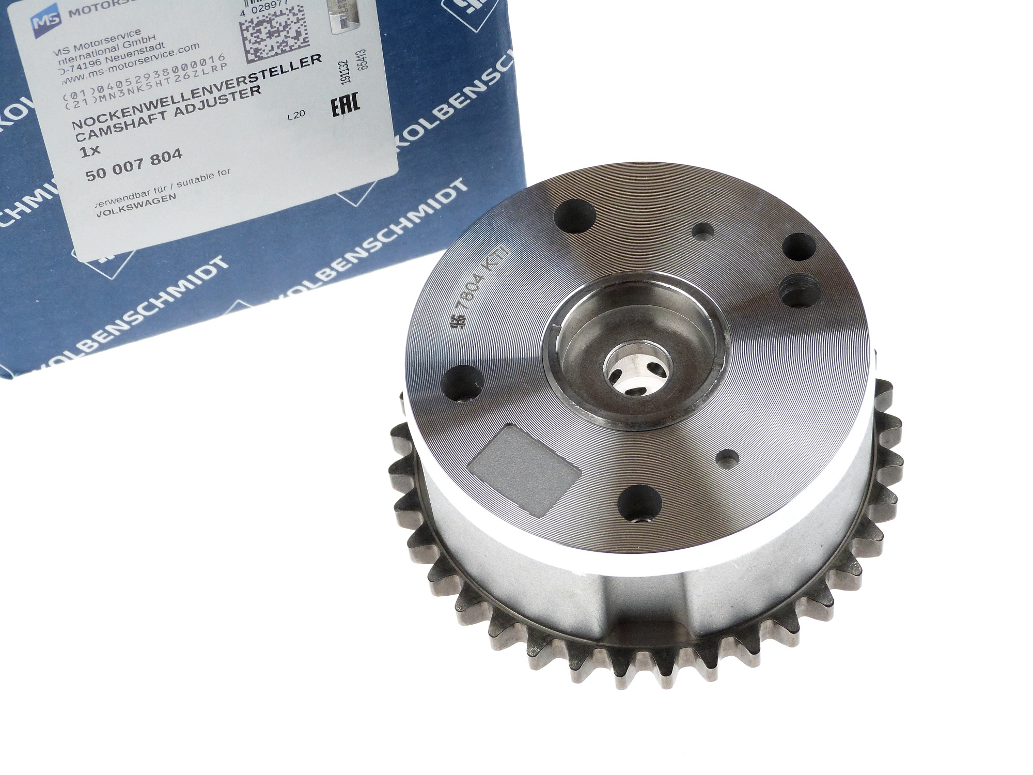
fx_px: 3133
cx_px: 516
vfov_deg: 14.1
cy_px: 388
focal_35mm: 105
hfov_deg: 18.7
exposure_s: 1/200
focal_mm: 19
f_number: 3.5
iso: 200
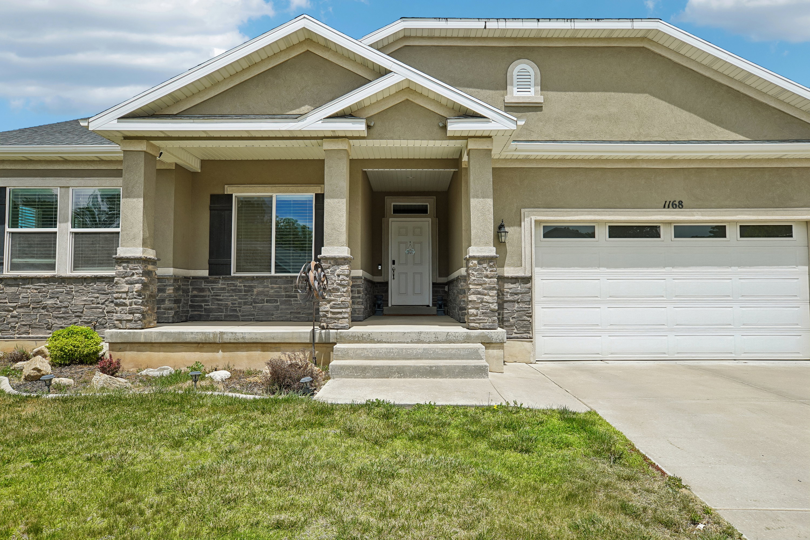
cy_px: 270
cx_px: 405
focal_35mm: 22
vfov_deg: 57.2
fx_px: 495
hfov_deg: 78.6
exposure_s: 1/250
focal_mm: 22
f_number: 8
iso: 100
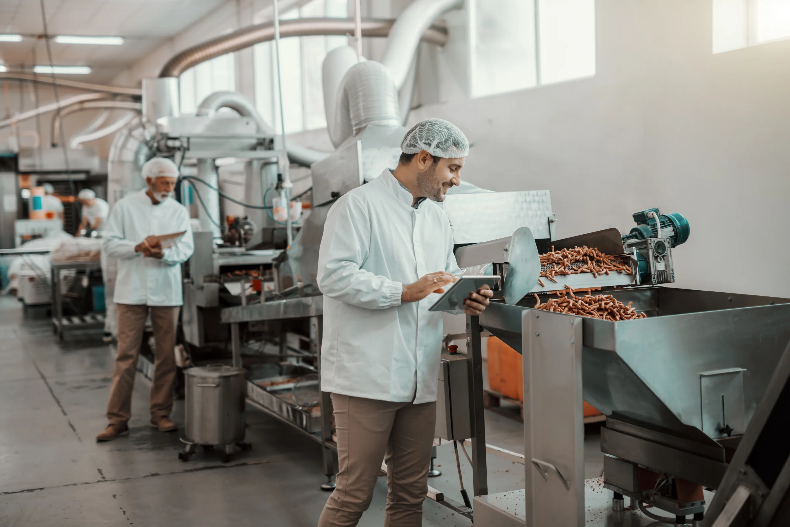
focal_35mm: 50
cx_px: 395
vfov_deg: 27.0
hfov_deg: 39.6
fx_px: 1098
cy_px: 264
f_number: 2
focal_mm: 50
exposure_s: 1/125
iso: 200
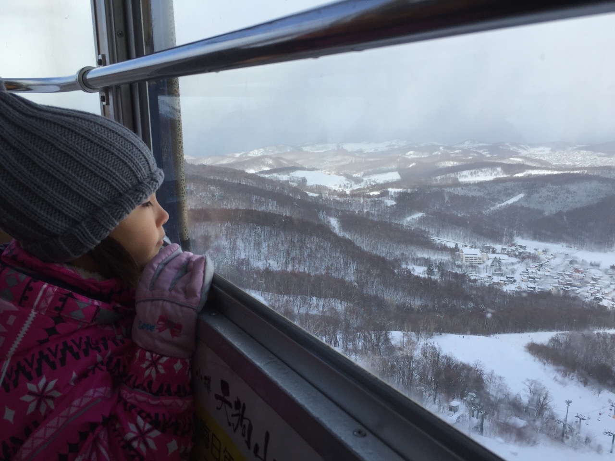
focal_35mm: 29
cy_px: 230
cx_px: 308
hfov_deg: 61.7
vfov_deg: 48.2
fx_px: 515
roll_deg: -0.3
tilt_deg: -13.4
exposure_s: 1/1522
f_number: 2.2
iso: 32
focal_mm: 4.15
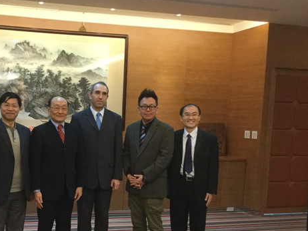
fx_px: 418
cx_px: 76
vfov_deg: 30.5
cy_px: 162
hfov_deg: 39.3
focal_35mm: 47
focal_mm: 3.3
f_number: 2.4
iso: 250
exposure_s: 1/30
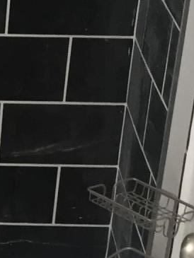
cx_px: -140
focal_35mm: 159
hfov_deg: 9.0
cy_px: 491
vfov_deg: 11.4
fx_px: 1187
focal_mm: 4.15
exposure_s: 1/30
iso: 64
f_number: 2.2
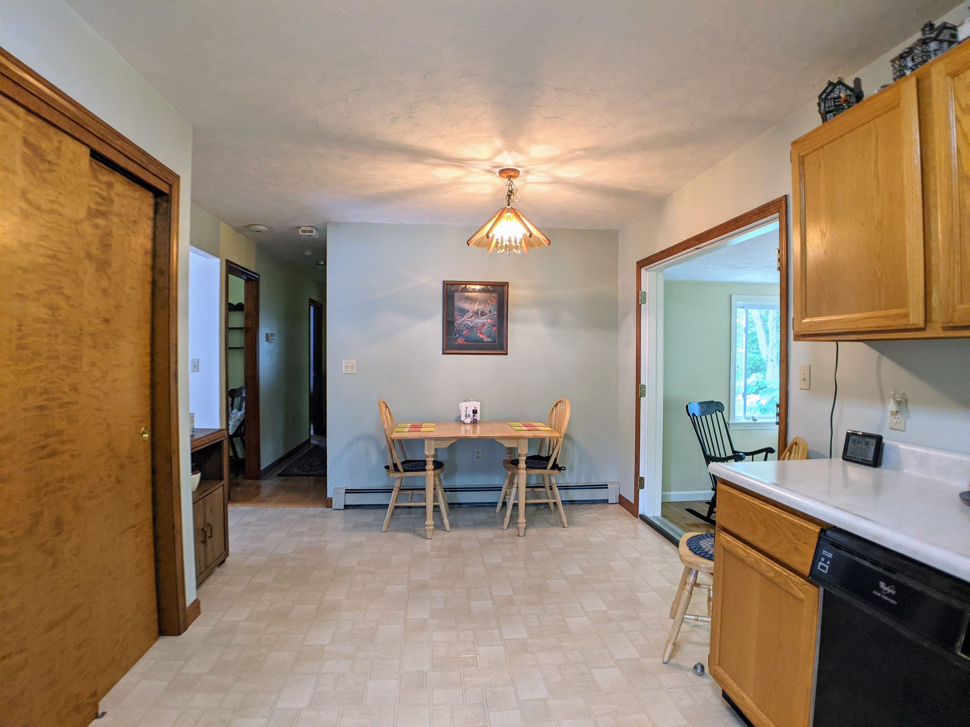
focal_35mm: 27
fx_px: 757
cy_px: 364
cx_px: 485
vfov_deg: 51.4
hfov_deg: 65.3
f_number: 1.8
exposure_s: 1/60
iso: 114
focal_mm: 4.44
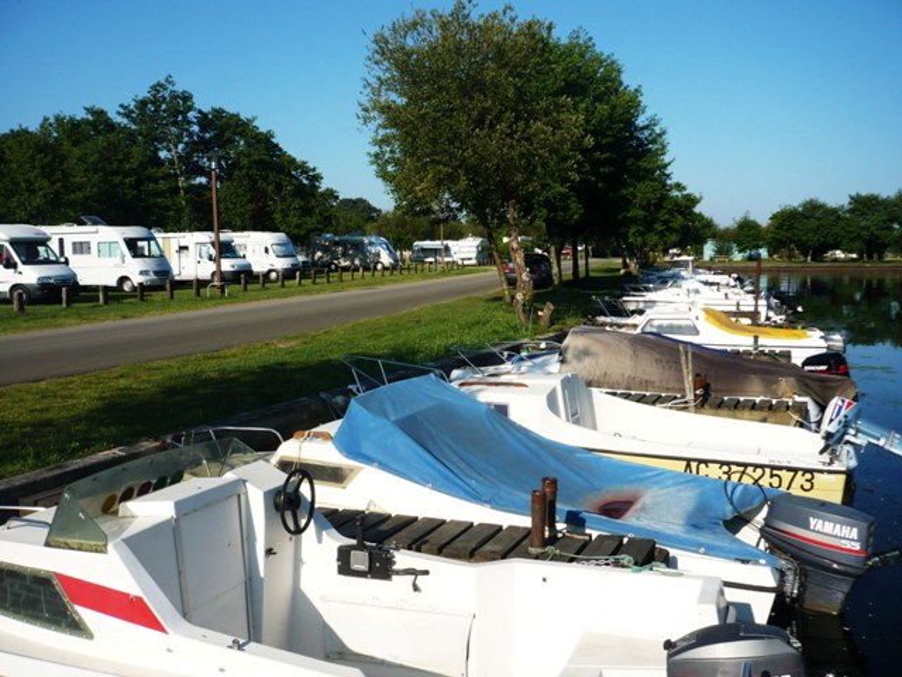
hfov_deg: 51.4
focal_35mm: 36
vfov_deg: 39.7
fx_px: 938
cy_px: 338
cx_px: 451
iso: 100
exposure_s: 1/320
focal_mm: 6
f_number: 8
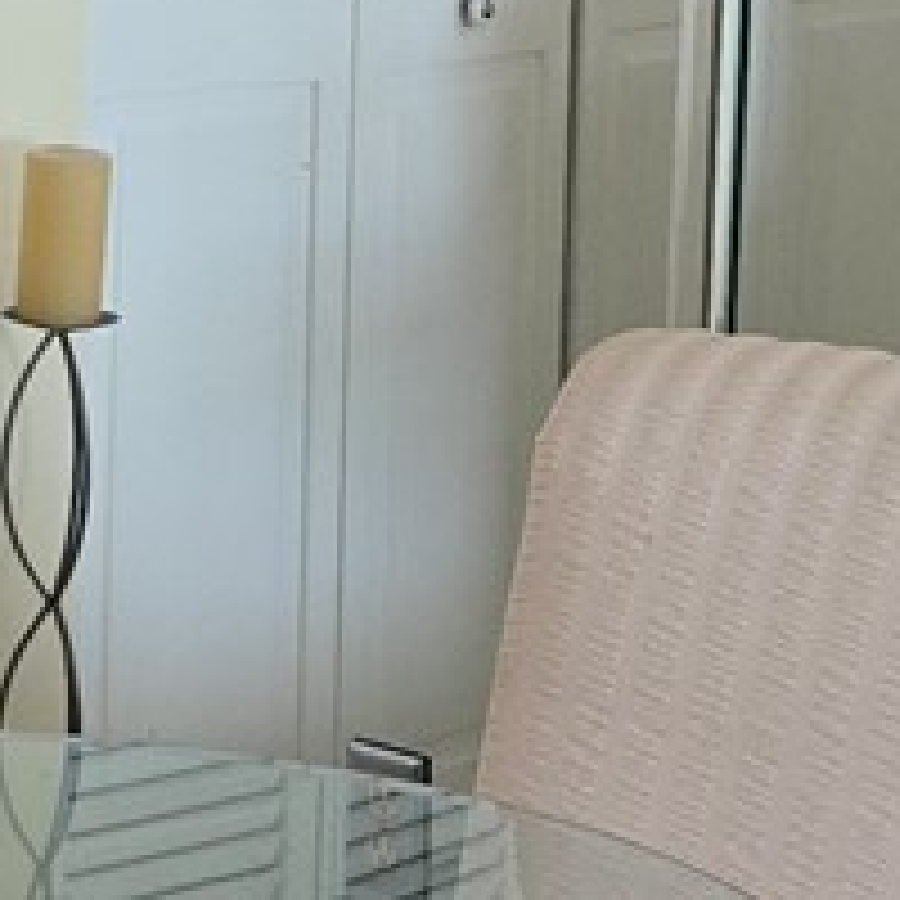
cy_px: -140
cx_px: -374
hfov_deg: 10.4
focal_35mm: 163
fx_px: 4795
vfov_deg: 10.6
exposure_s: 1/60
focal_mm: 5.4
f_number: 1.8
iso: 40
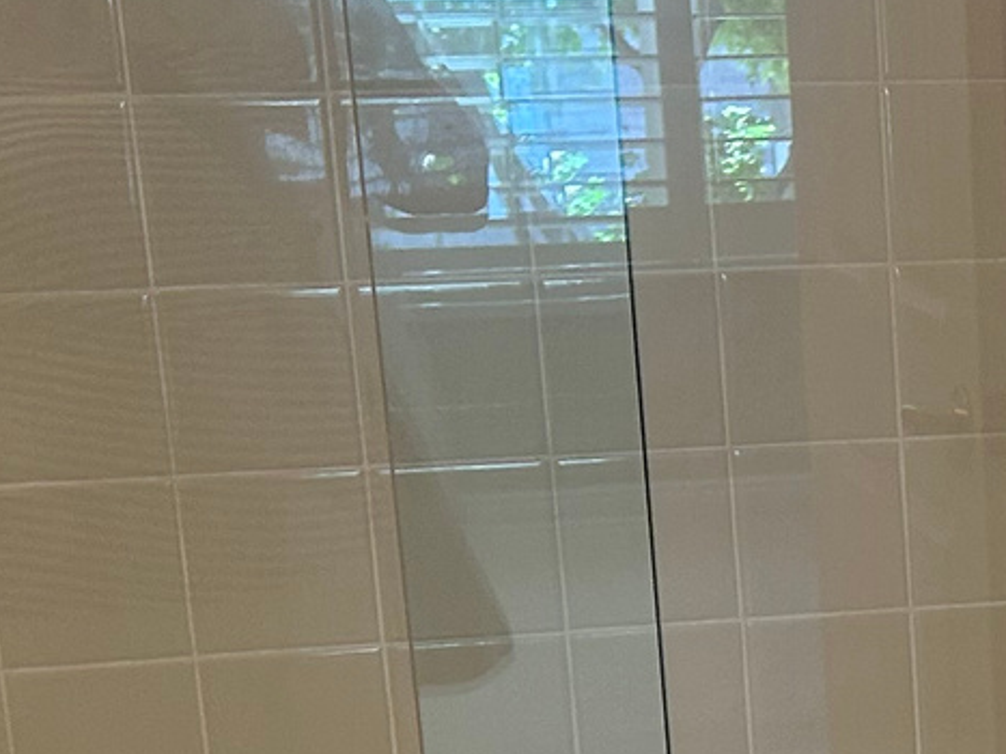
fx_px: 3312
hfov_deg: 16.2
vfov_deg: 12.6
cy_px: 991
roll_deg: +0.9
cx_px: 1351
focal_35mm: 114
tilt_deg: -16.5
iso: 100
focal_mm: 5.7
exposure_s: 1/60
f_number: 1.5
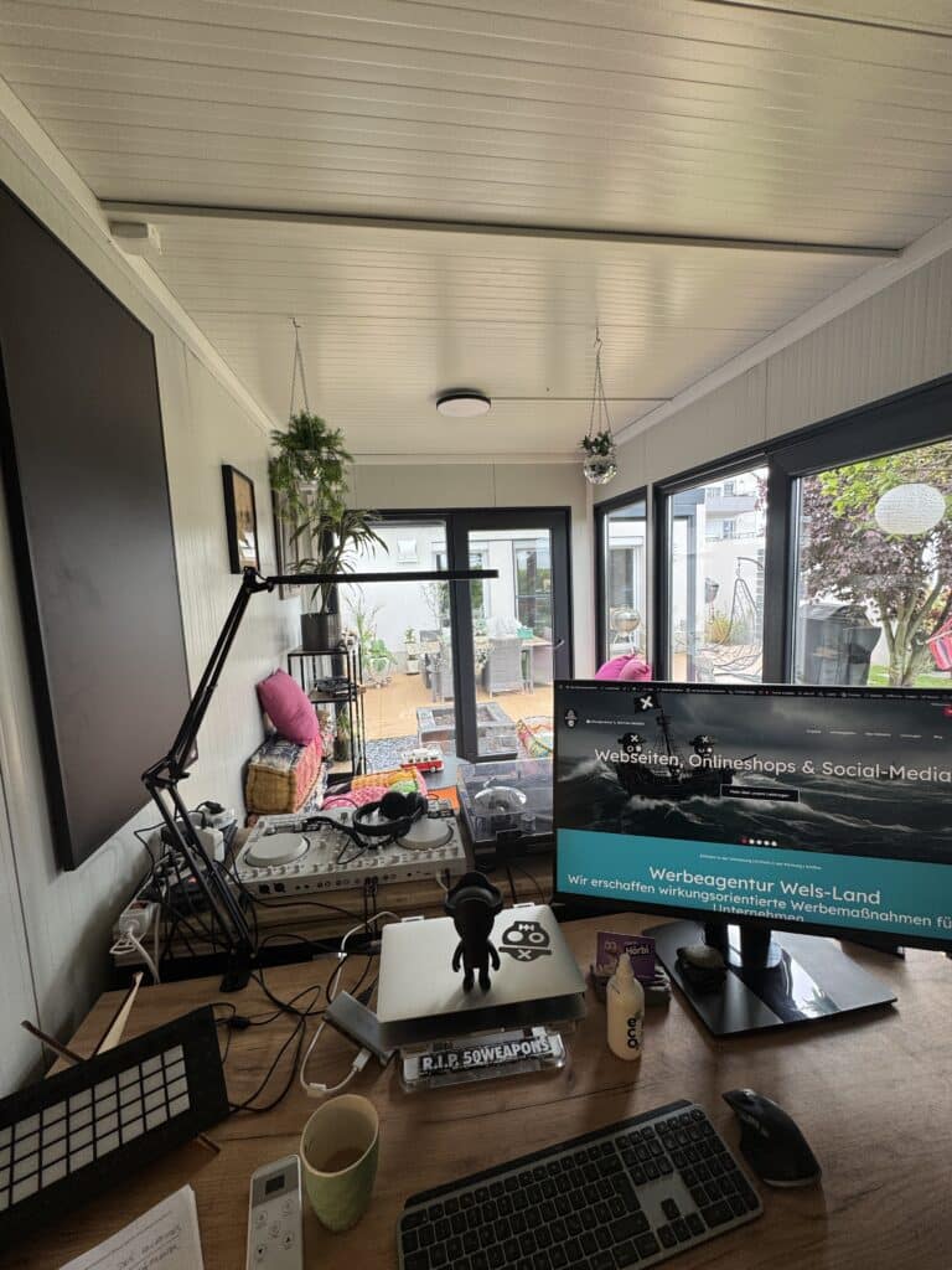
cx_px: 476
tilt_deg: -4.8
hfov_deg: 85.7
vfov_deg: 102.1
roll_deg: +3.0
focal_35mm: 14
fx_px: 513
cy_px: 635
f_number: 2.2
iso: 64
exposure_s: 1/99
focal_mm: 2.22
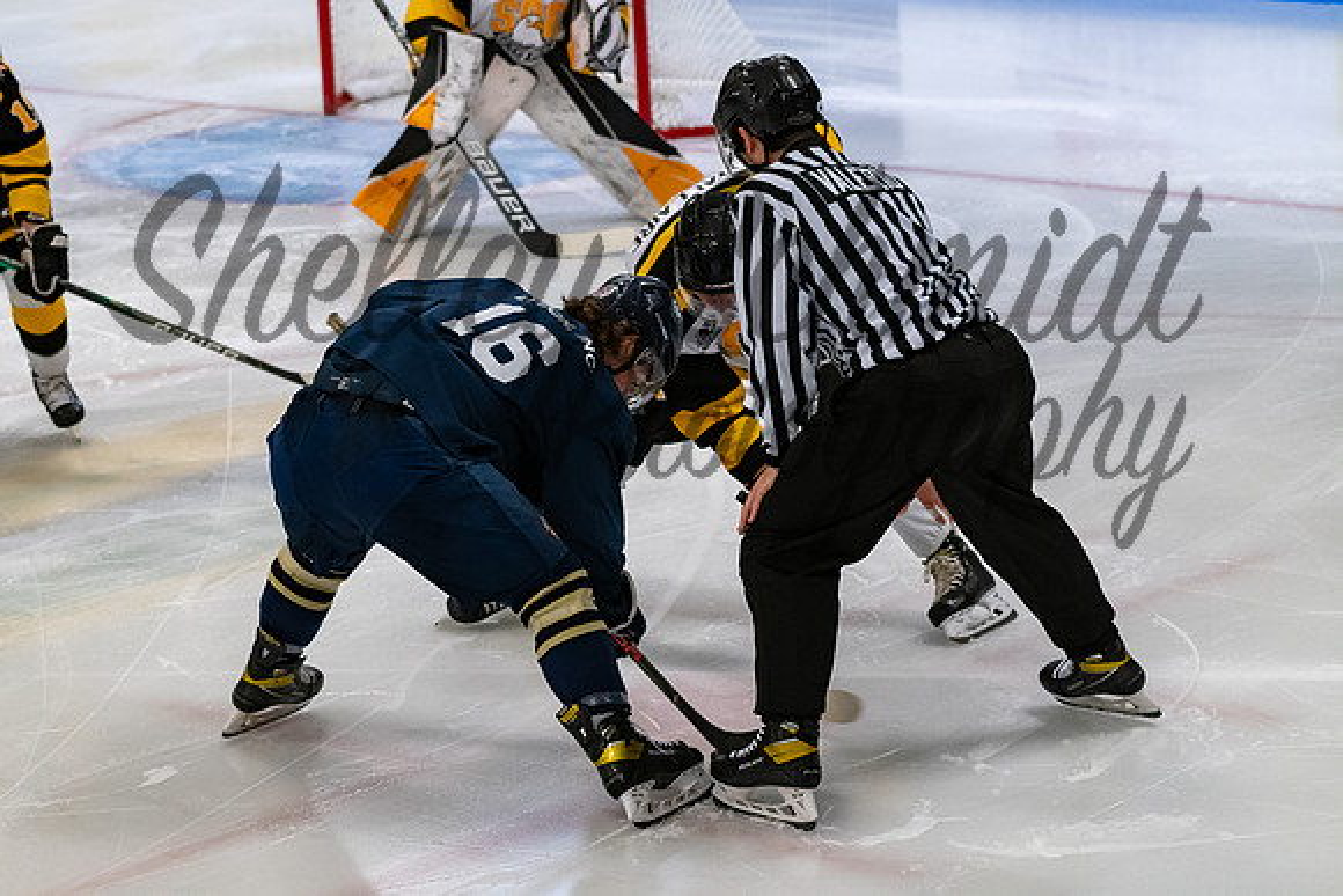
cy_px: 404
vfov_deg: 11.9
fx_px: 4299
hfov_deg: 17.8
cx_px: 606
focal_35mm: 115
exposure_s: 1/800
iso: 2000
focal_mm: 70
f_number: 3.5
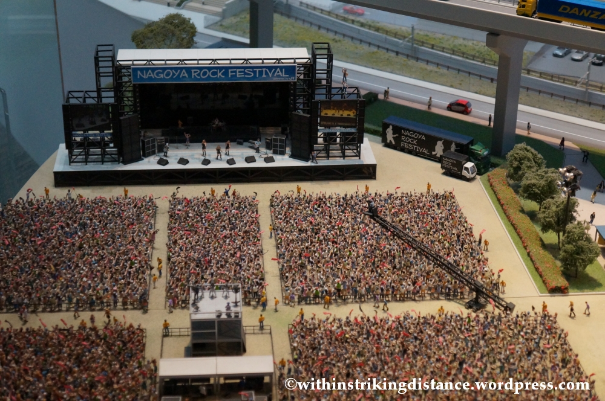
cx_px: 302
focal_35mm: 60
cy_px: 200
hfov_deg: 33.4
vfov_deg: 22.6
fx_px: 1007
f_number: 4.5
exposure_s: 1/125
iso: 3200
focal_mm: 40
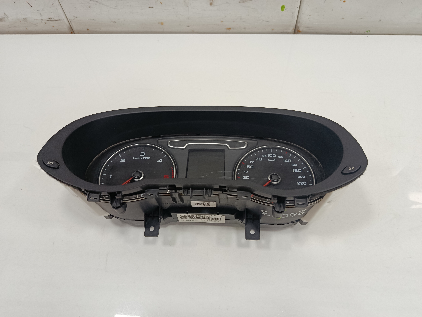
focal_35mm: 24
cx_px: 211
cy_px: 158
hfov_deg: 71.6
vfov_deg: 56.8
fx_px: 293
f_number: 1.7
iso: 1044
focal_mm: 5.24
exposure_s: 1/100
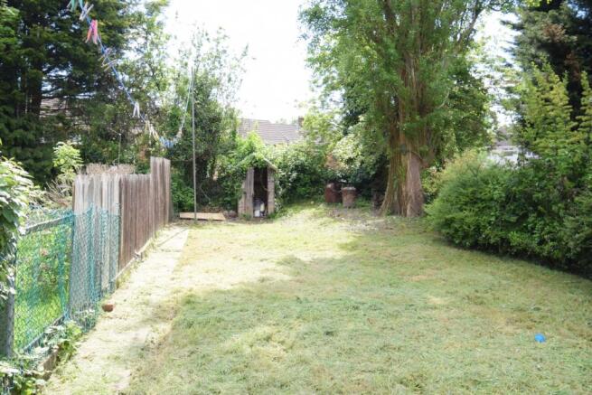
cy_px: 198
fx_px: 493
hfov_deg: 61.9
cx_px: 296
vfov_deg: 43.6
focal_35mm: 30
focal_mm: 20
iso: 400
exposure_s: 1/250
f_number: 8
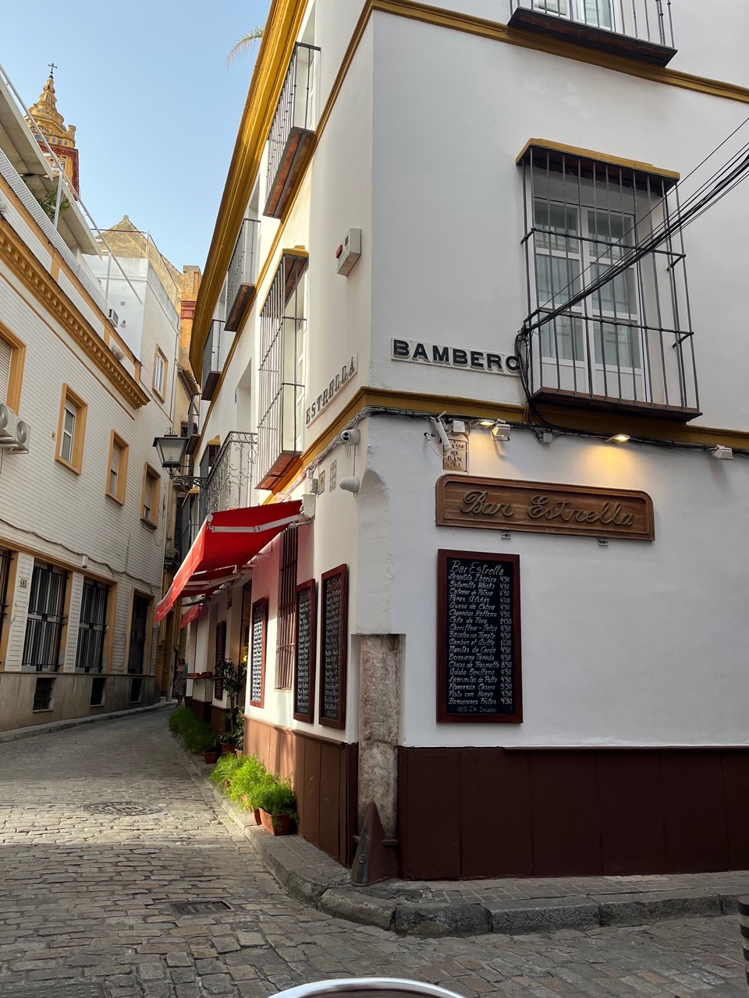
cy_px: 499
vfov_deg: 67.3
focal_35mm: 26
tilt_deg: +12.7
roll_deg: -0.6
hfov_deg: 53.1
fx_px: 750
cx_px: 374
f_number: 1.6
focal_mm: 5.1
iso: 50
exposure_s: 1/550
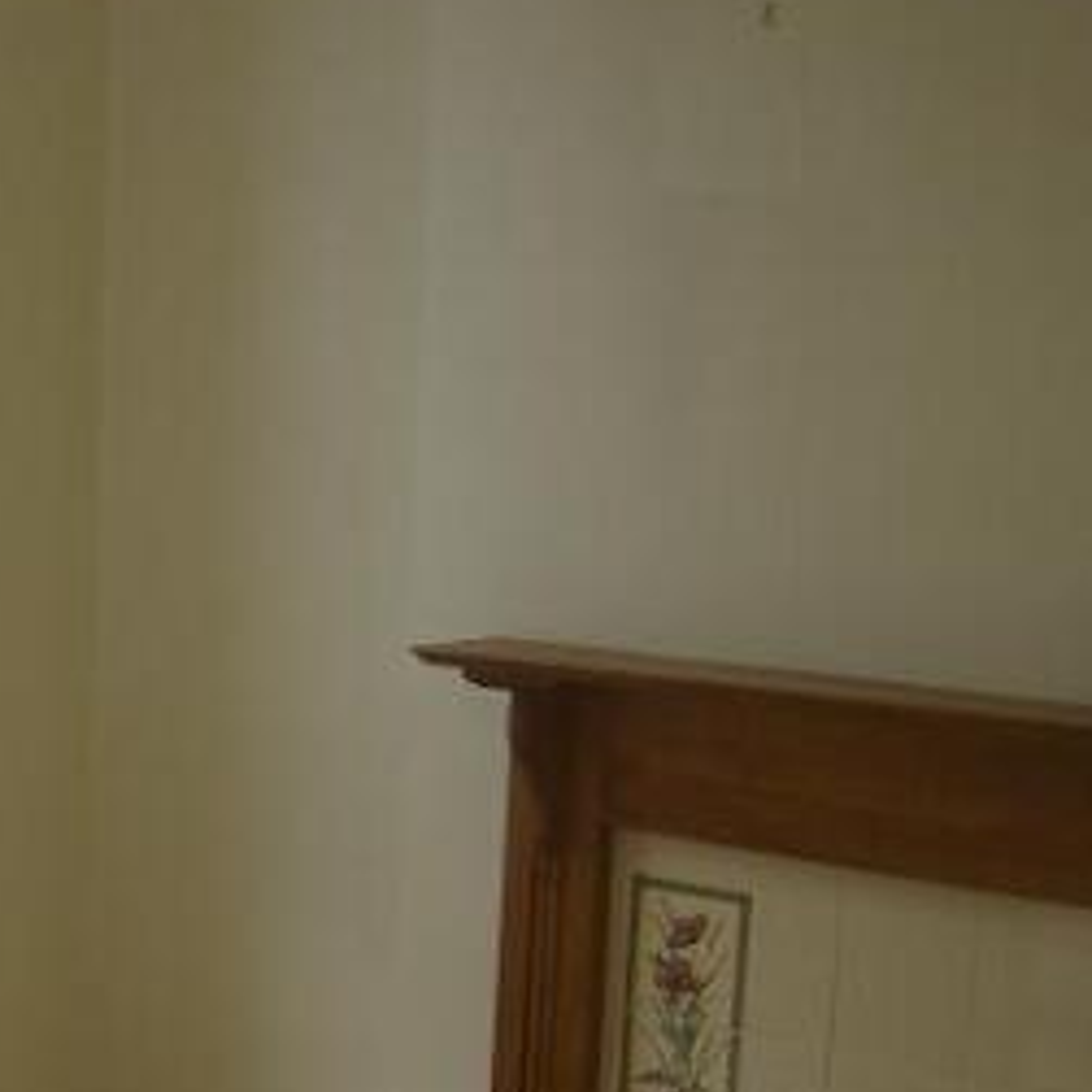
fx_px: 2641
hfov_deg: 22.3
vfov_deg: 23.2
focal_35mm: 74
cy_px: 750
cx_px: -48
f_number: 2.8
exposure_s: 1/356
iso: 100
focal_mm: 6
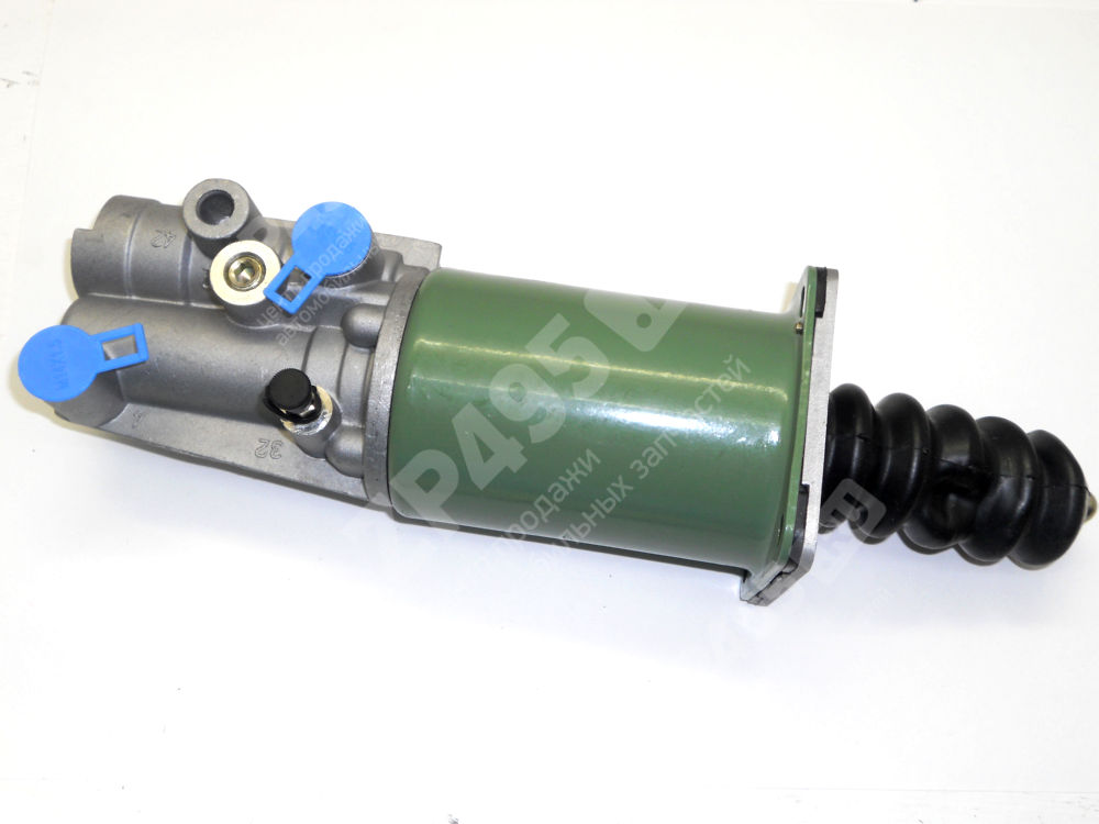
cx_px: 550
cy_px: 412
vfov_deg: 37.7
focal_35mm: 38
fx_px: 1206
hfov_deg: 49.0
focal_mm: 6.9
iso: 80
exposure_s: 1/30
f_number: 3.9
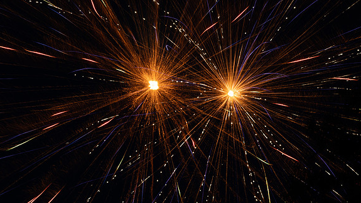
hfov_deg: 28.6
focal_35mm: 74
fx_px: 708
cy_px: 111
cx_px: 180
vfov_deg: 16.3
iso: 200
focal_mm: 70
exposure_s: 2.3
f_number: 11
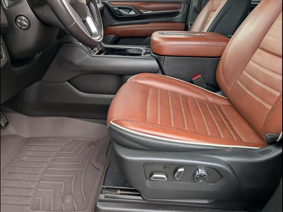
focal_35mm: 24
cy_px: 106
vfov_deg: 56.8
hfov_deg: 71.6
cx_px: 142
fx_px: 196
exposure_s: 1/263
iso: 230
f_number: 1.68
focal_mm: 6.9
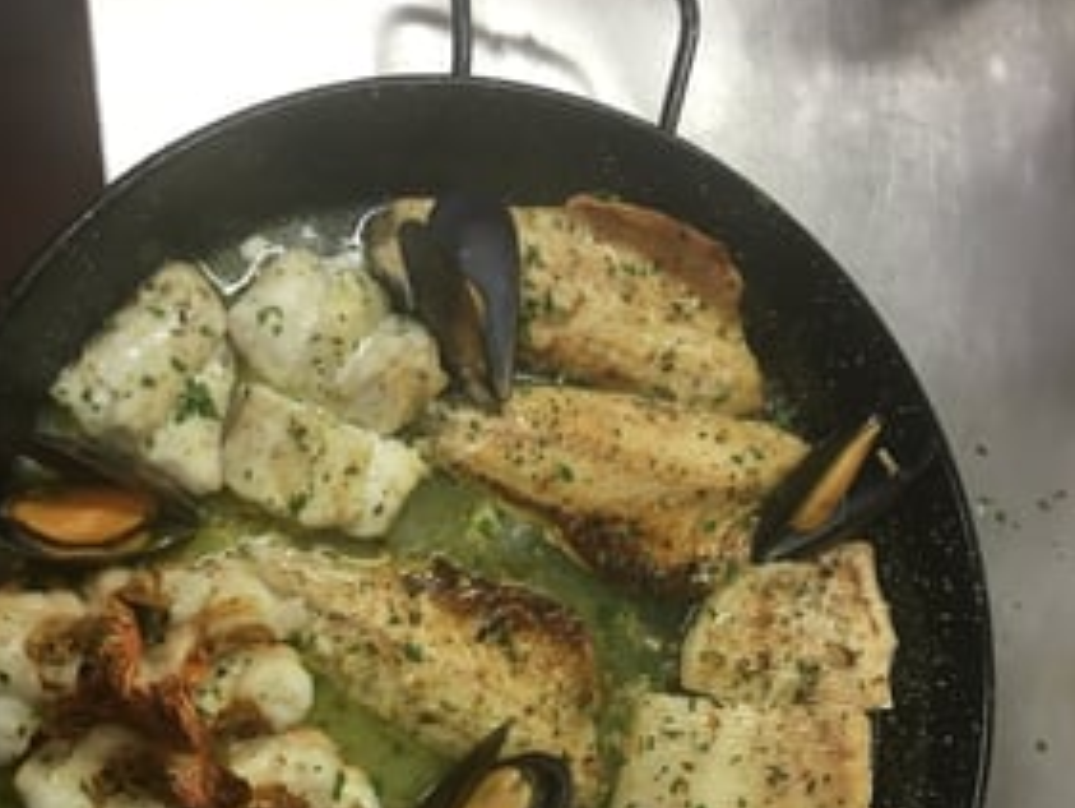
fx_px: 1367
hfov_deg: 42.8
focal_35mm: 44
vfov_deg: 31.4
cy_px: 724
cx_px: 471
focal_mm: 4.15
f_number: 2.2
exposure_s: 1/33
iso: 64
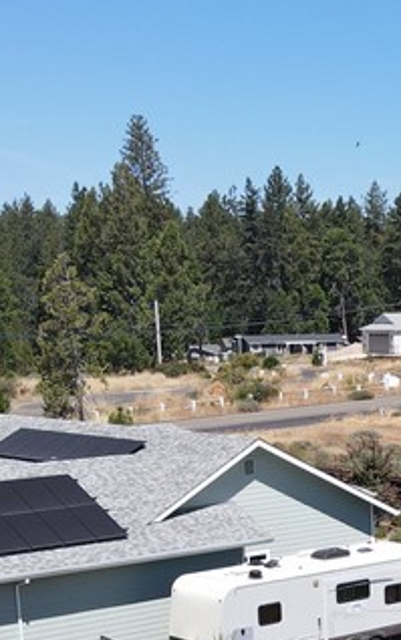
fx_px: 1433
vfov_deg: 23.9
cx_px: 514
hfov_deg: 15.2
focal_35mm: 82
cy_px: 668
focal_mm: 4.5
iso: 100
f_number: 2.8
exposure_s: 1/640
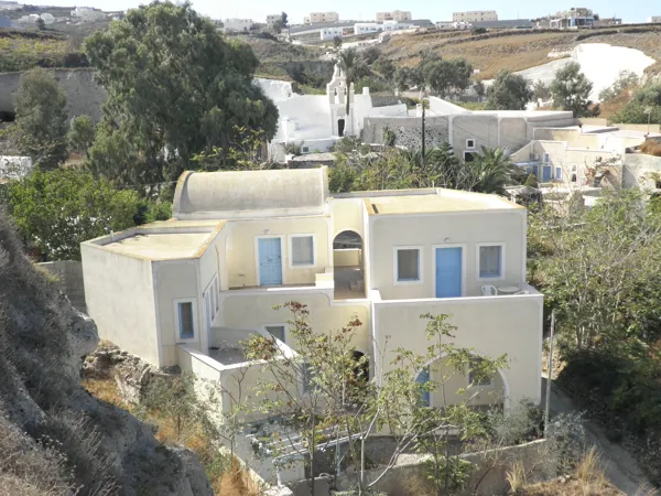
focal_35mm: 45
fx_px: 859
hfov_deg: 42.1
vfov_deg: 32.2
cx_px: 330
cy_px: 248
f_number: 4.4
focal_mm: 8.2
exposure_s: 1/320
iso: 64
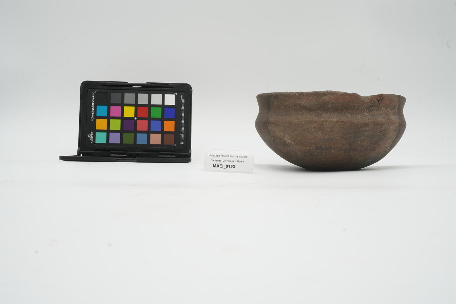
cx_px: 228
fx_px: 475
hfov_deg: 51.3
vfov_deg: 35.5
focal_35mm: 38
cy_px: 152
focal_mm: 25
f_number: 16
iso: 100
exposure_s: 1/10
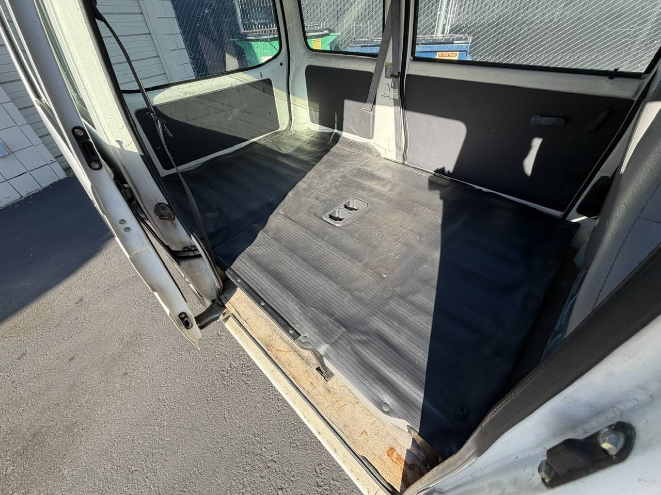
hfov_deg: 102.1
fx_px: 267
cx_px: 330
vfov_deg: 85.7
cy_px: 248
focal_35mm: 14
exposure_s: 1/448
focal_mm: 2.22
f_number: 2.2
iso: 64
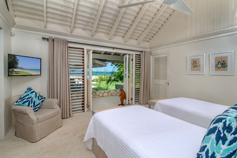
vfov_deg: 67.4
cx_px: 118
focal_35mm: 18
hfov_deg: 90.0
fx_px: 119
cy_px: 79
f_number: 14
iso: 100
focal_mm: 18
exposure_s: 1/60
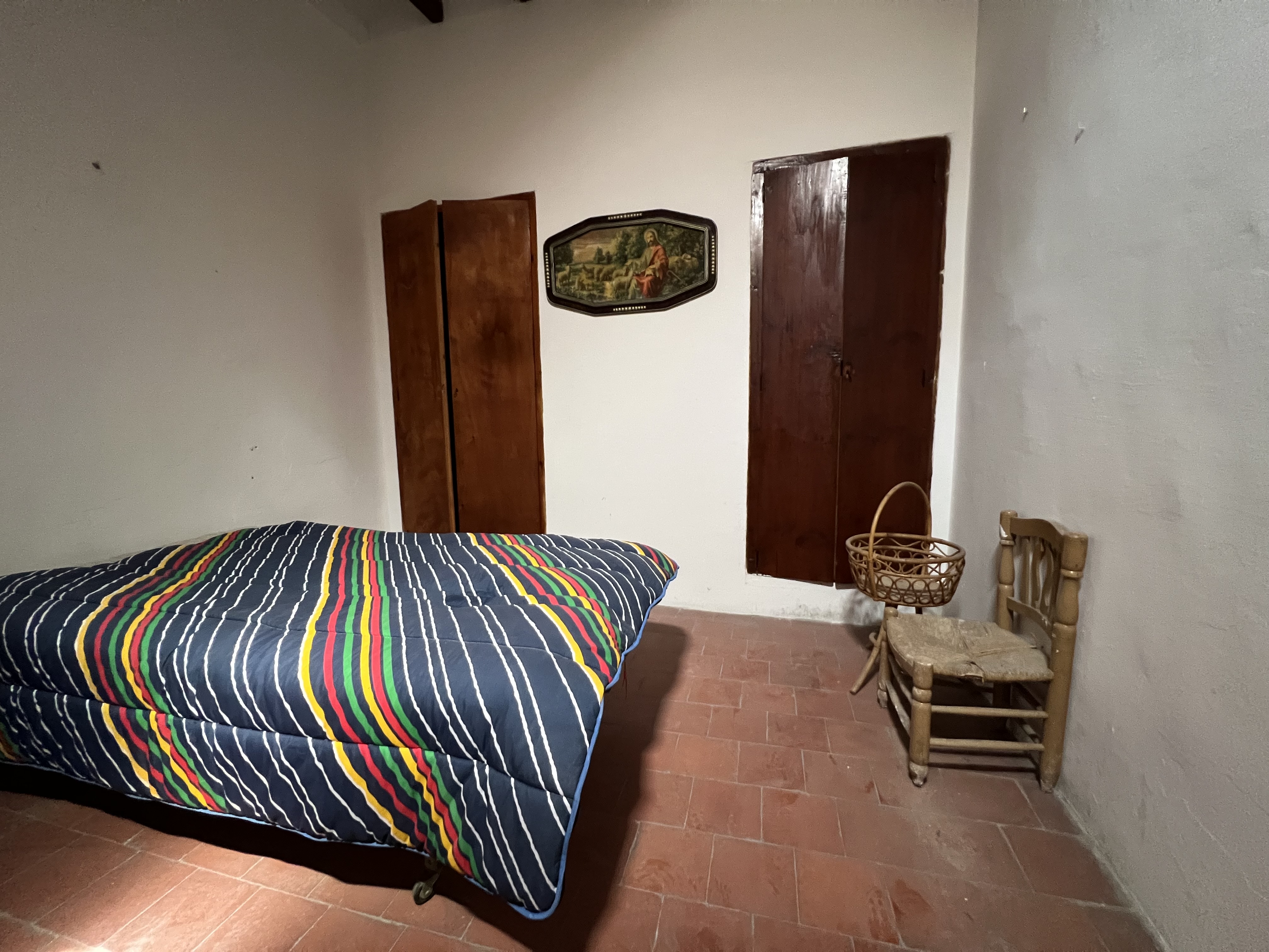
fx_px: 477
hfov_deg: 106.2
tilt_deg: -6.0
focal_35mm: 13
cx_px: 634
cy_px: 476
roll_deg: +0.2
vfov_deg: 89.9
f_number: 1.8
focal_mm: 1.57
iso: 640
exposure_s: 1/50
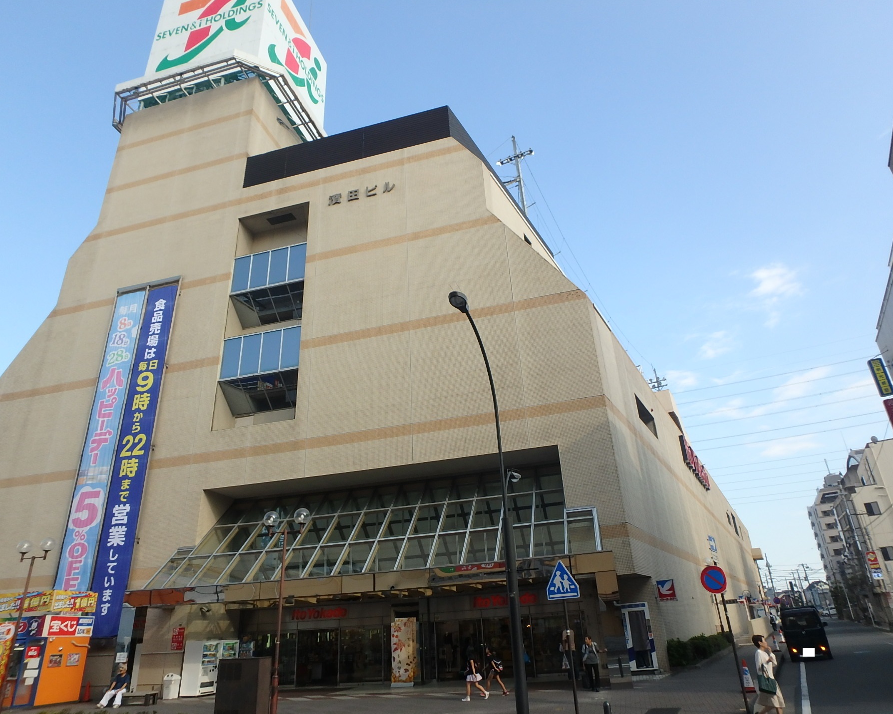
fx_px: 581
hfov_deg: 75.0
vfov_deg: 63.1
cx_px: 448
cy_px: 357
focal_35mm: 22
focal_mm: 3.7
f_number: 3.5
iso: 125
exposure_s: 1/500
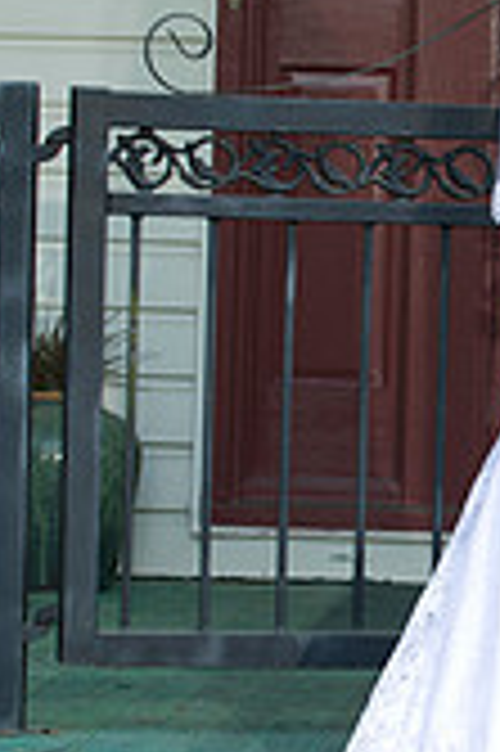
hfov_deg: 6.3
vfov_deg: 9.6
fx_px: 4488
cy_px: 338
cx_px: 660
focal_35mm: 215
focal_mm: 80
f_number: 5.6
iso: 250
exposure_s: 1/100
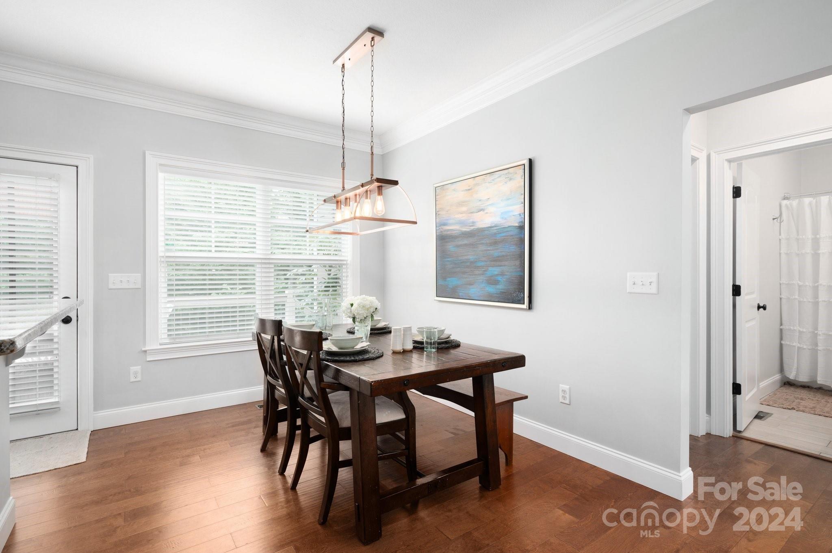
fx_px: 404
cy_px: 276
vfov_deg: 68.8
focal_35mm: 18
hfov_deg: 91.7
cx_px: 416
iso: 200
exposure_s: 1/2
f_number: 8
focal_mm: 17.5
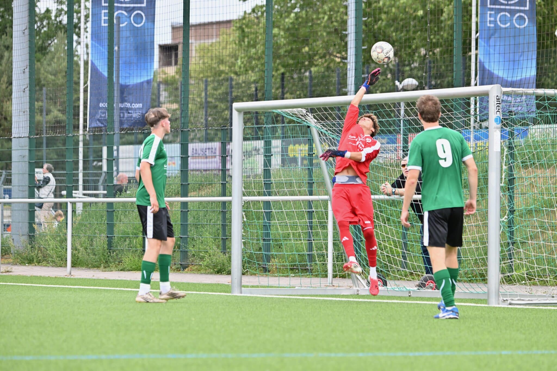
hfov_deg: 10.3
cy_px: 186
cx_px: 278
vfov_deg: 6.9
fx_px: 3094
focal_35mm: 200
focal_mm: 200
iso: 560
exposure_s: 1/1600
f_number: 5.3
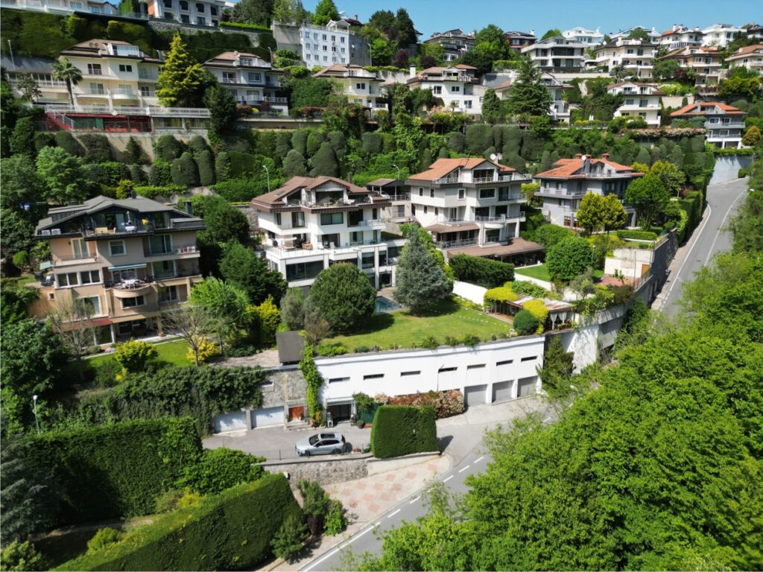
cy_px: 286
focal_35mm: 24
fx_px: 529
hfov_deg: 71.6
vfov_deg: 56.8
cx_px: 382
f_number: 1.7
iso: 140
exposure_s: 1/2500
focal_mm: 6.72
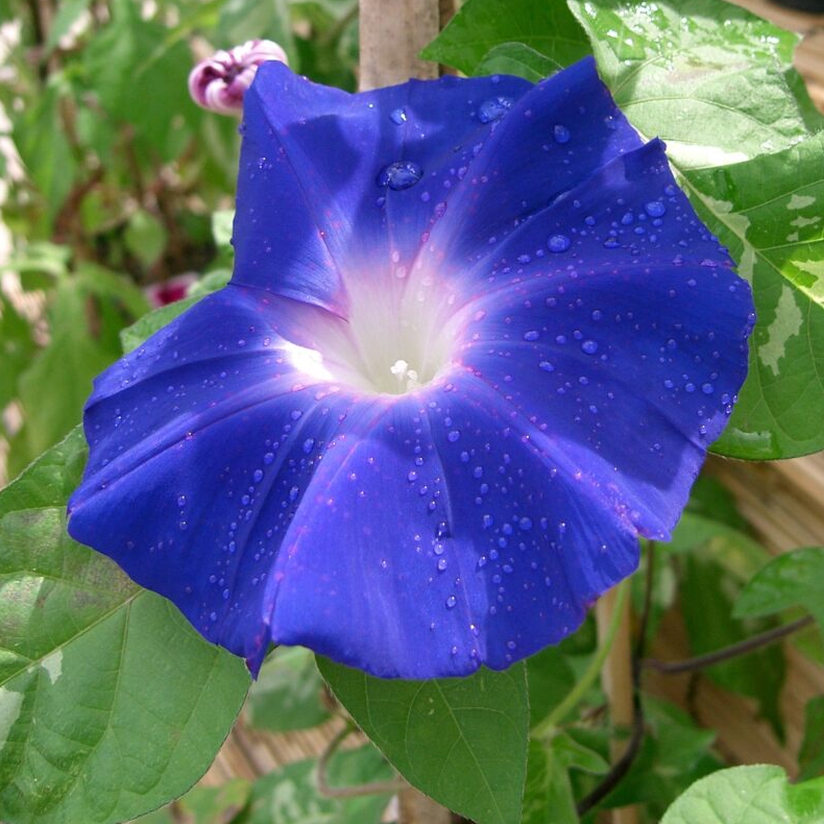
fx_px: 1266
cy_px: 337
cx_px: 416
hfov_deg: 36.1
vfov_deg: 36.0
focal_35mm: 47
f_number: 2.8
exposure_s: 1/800
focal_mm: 8
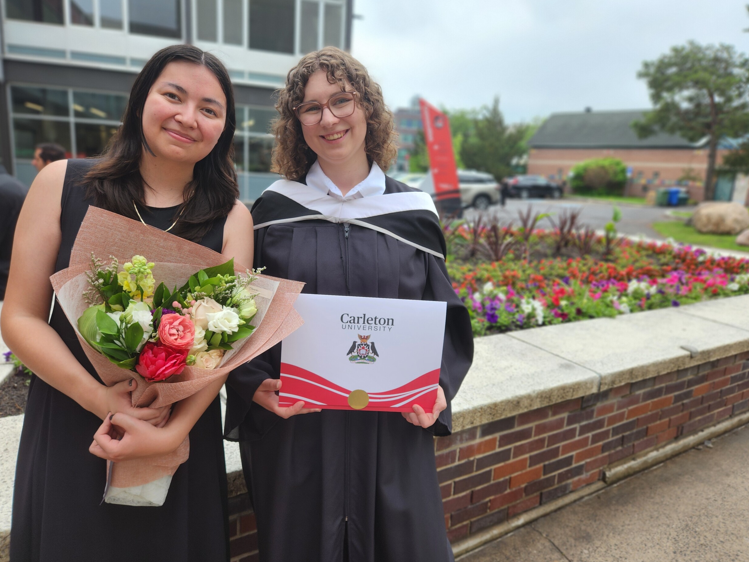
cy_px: 276
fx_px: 519
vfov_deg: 56.8
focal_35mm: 24
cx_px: 375
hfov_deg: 71.6
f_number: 1.8
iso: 20
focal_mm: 5.4
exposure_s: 1/312
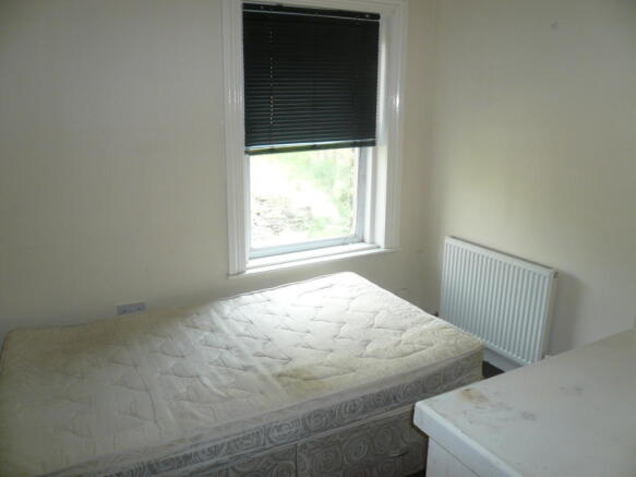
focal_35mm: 28
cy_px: 238
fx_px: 514
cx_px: 318
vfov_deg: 49.7
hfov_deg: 63.5
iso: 100
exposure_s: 1/30
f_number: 2.8
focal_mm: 4.6
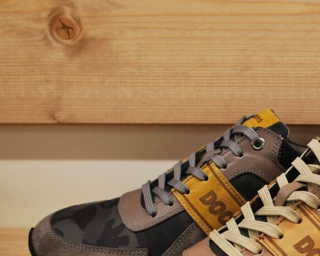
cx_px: 282
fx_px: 691
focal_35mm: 73
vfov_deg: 20.8
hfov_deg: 25.3
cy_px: 203
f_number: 4
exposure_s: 1/40
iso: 200
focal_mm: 22
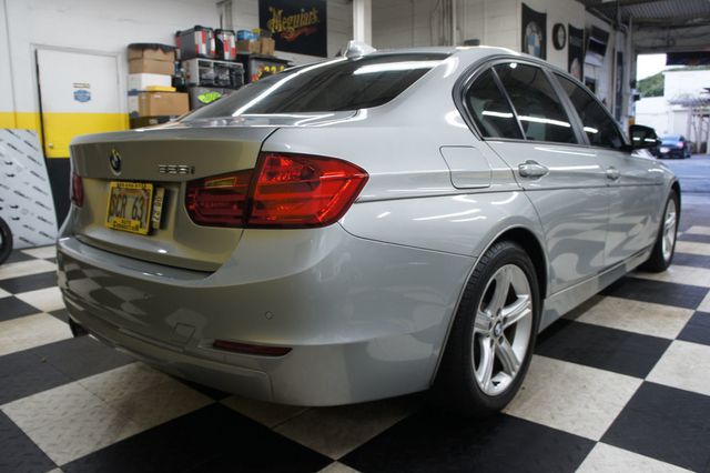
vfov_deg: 47.9
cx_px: 355
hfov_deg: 67.4
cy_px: 236
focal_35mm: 27
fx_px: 532
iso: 250
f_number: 3.5
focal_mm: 18
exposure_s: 1/30
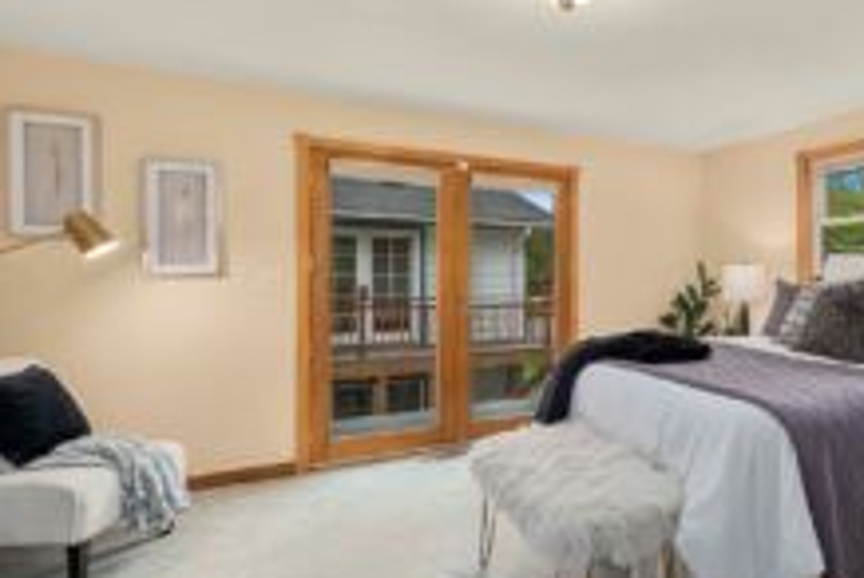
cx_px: 626
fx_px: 529
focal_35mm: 22
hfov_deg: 74.0
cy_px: 275
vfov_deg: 57.4
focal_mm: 12
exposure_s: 1/30
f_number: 7.1
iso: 1000
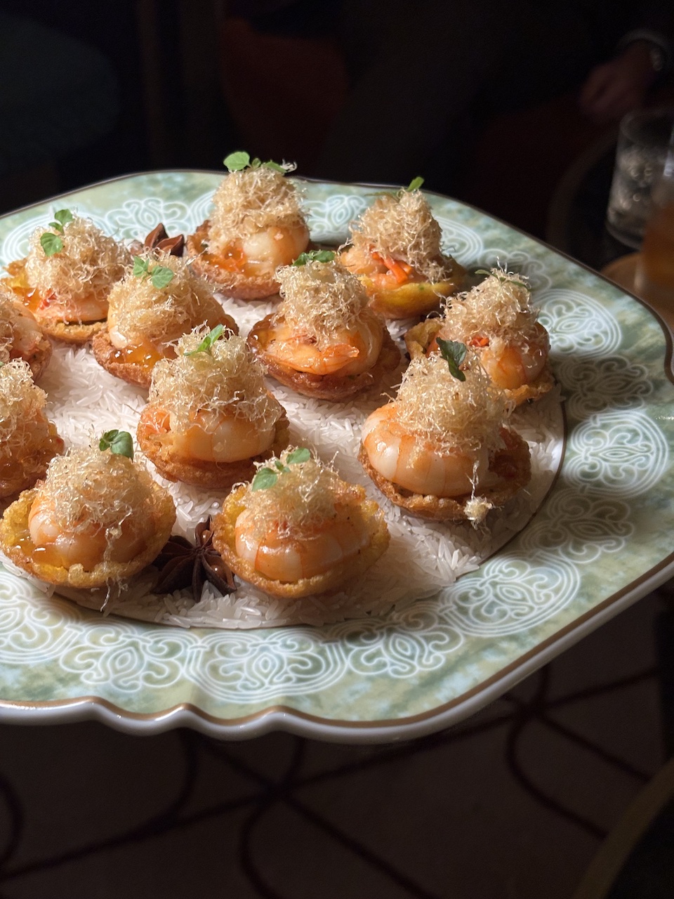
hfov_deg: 28.0
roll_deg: -2.6
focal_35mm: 52
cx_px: 337
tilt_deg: -38.5
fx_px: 1350
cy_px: 450
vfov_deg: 36.8
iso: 160
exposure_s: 1/49
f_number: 1.6
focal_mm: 5.96
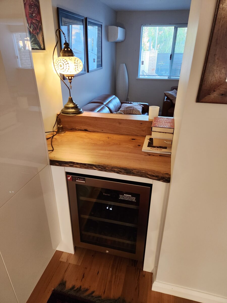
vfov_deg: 73.9
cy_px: 152
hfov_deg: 58.9
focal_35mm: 23
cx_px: 114
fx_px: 201
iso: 800
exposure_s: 1/50
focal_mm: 5.4
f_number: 1.8
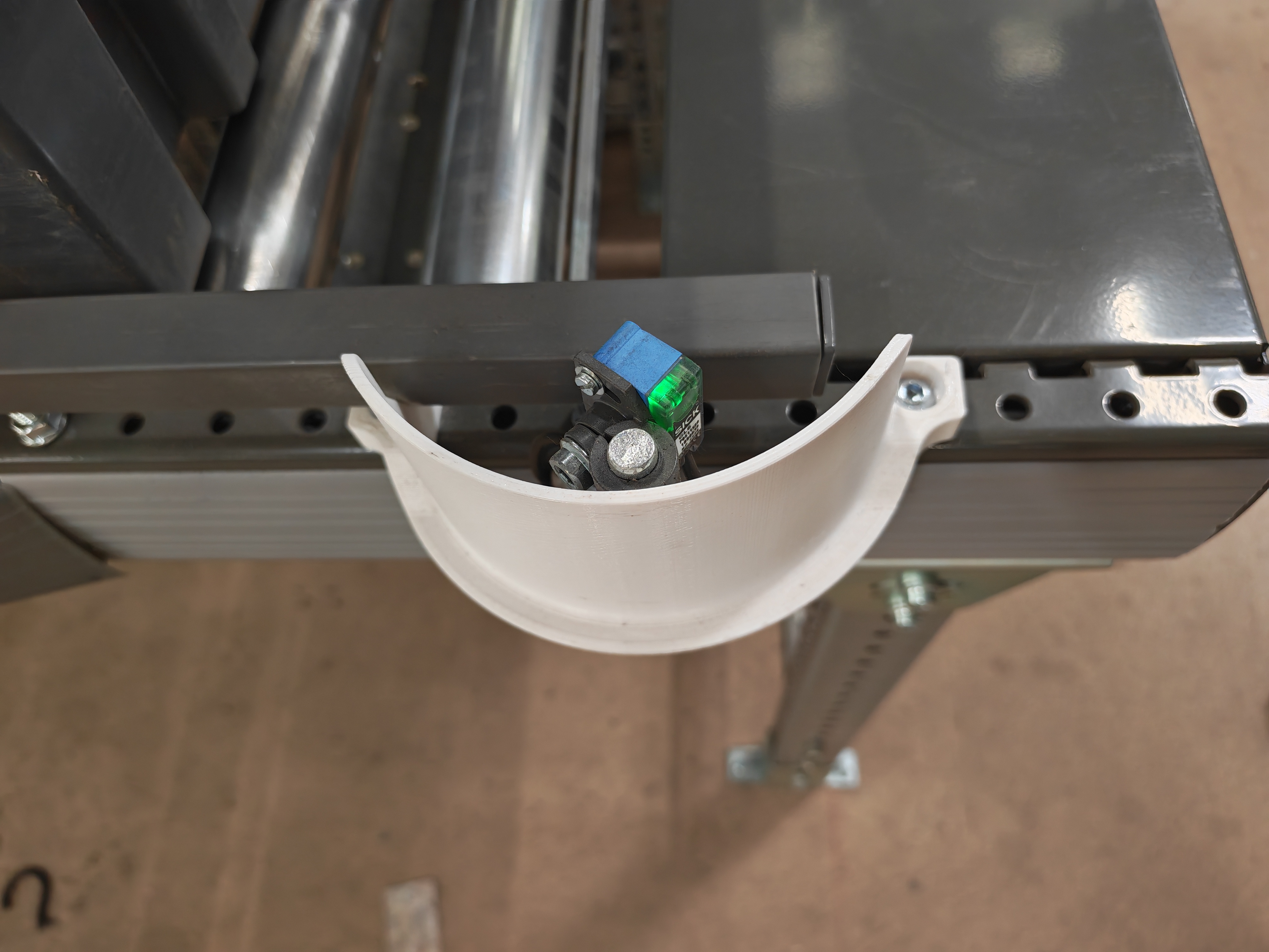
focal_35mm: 24
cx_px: 634
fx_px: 880
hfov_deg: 71.6
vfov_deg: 56.8
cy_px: 476
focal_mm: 6.12
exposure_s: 1/50
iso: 1000
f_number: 1.9
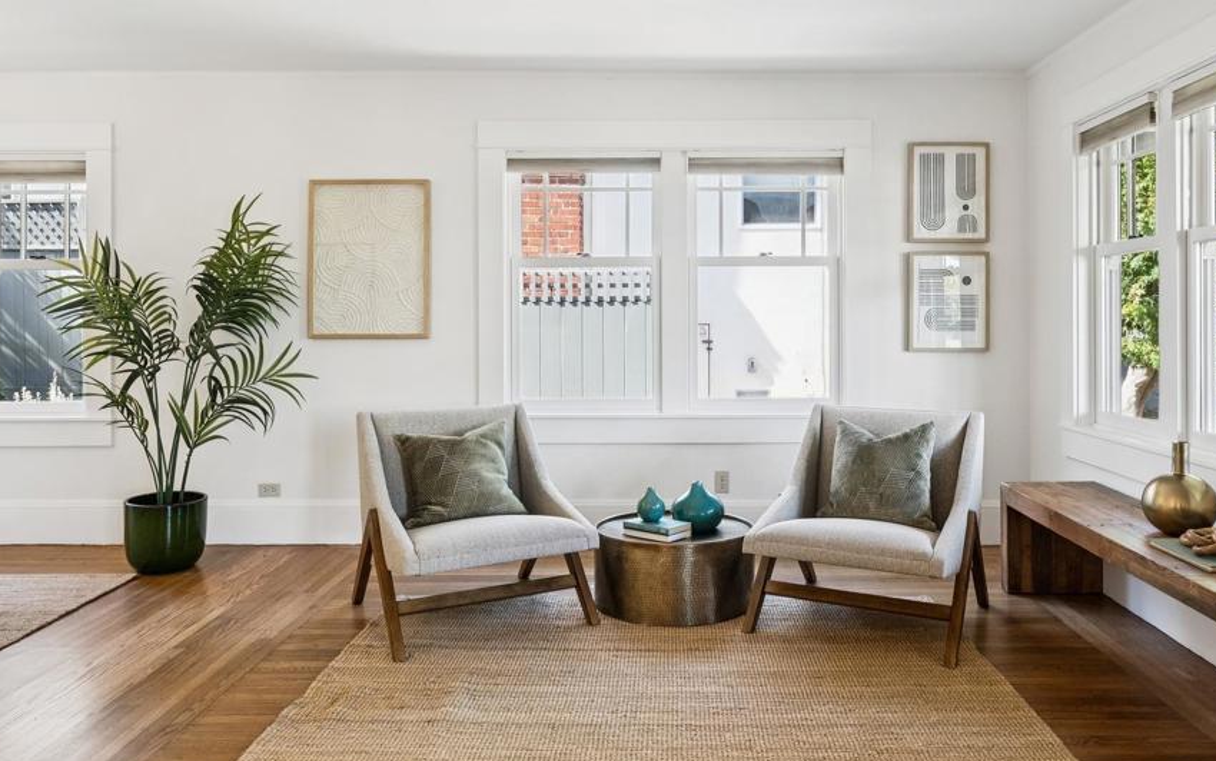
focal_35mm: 27
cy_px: 328
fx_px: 895
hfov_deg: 68.1
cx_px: 687
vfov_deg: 45.9
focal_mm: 22
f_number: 9
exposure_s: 1/25
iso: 640
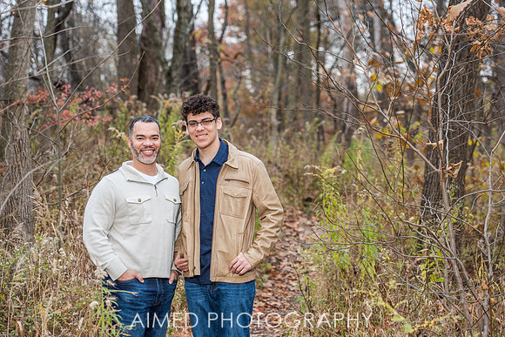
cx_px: 261
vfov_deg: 15.6
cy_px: 163
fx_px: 1234
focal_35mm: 88
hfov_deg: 23.1
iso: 400
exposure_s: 1/200
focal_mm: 85
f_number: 4
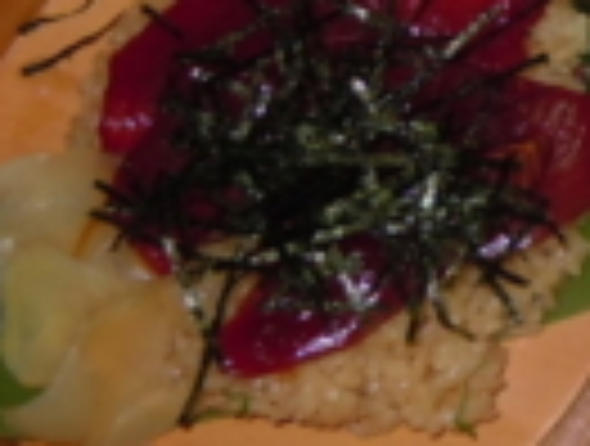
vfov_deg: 10.5
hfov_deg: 13.4
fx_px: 2341
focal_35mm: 137
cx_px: 928
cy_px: -221
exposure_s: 1/30
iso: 200
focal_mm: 5.4
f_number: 3.5
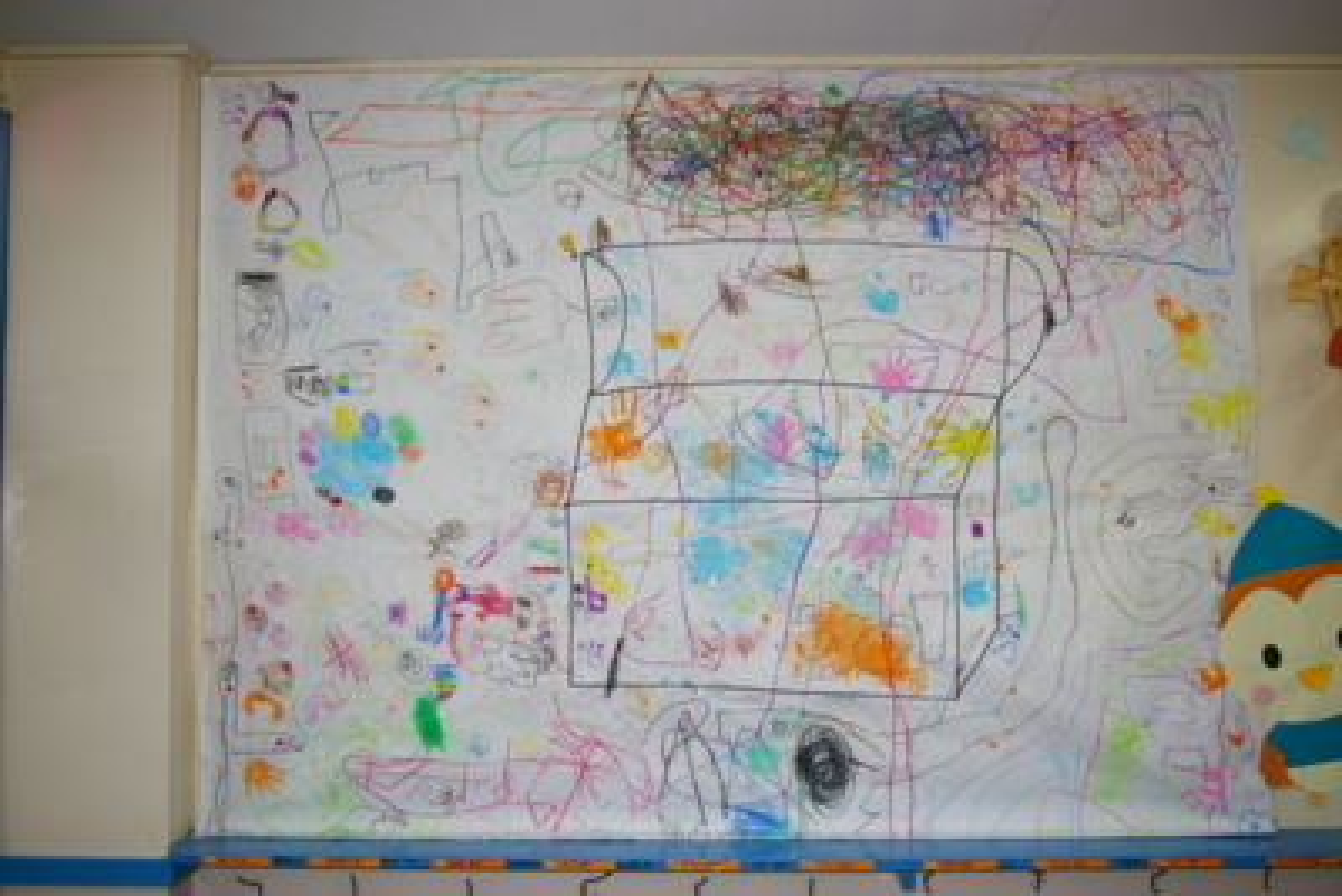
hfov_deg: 55.1
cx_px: 671
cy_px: 448
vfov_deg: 38.4
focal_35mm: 34
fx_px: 1286
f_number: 4
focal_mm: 23
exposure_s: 1/60
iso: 200
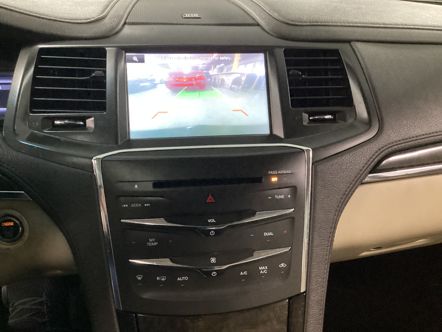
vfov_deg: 45.4
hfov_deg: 58.4
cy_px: 166
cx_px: 221
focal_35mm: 31
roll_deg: -3.0
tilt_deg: -29.4
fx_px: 396
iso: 500
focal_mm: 3.3
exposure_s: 1/25
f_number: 2.4
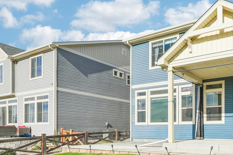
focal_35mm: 29
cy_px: 87
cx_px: 182
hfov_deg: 59.4
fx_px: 188
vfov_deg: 44.9
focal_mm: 10
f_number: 8
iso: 800
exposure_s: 1/4000
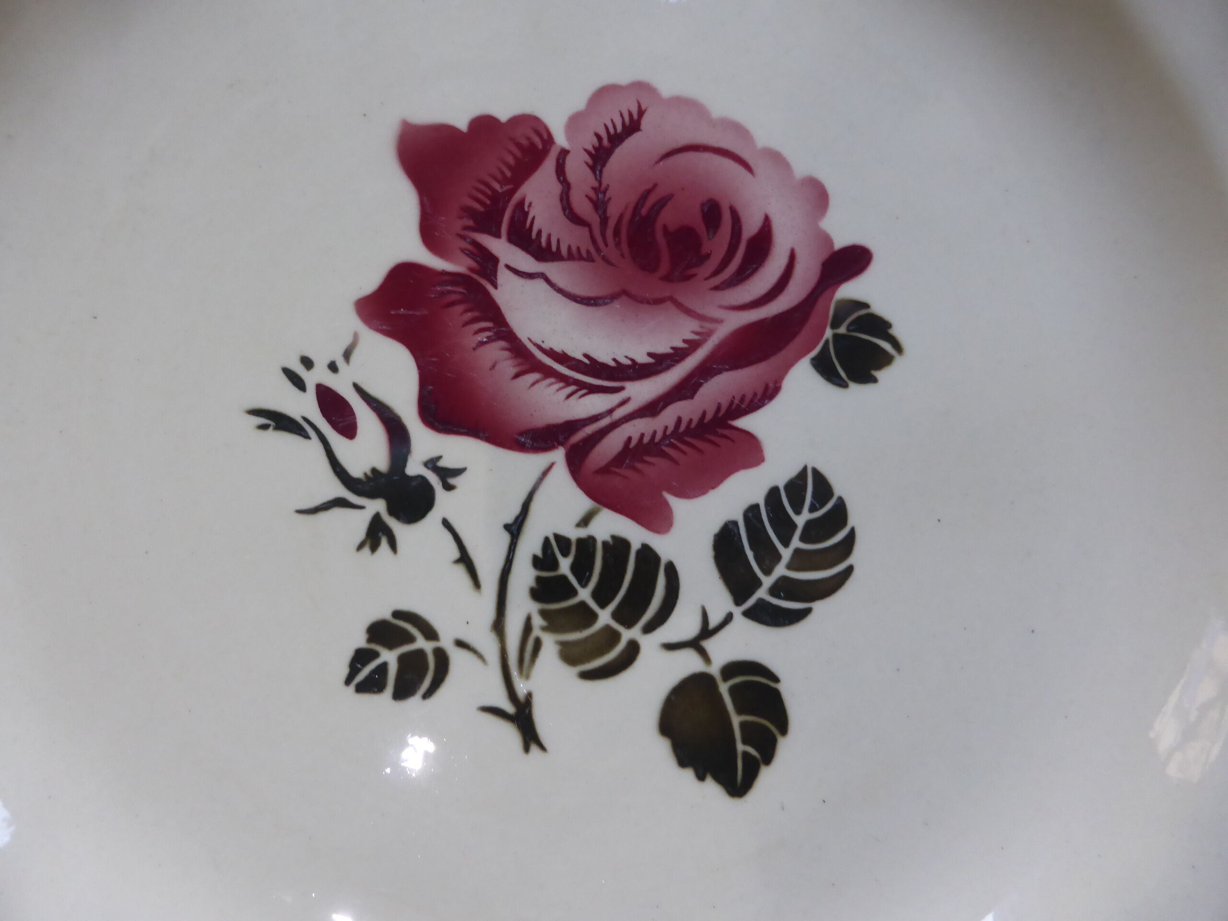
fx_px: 887
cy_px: 460
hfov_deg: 69.4
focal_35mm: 25
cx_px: 614
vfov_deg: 54.9
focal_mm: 4.3
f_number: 3.3
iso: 320
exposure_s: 1/60
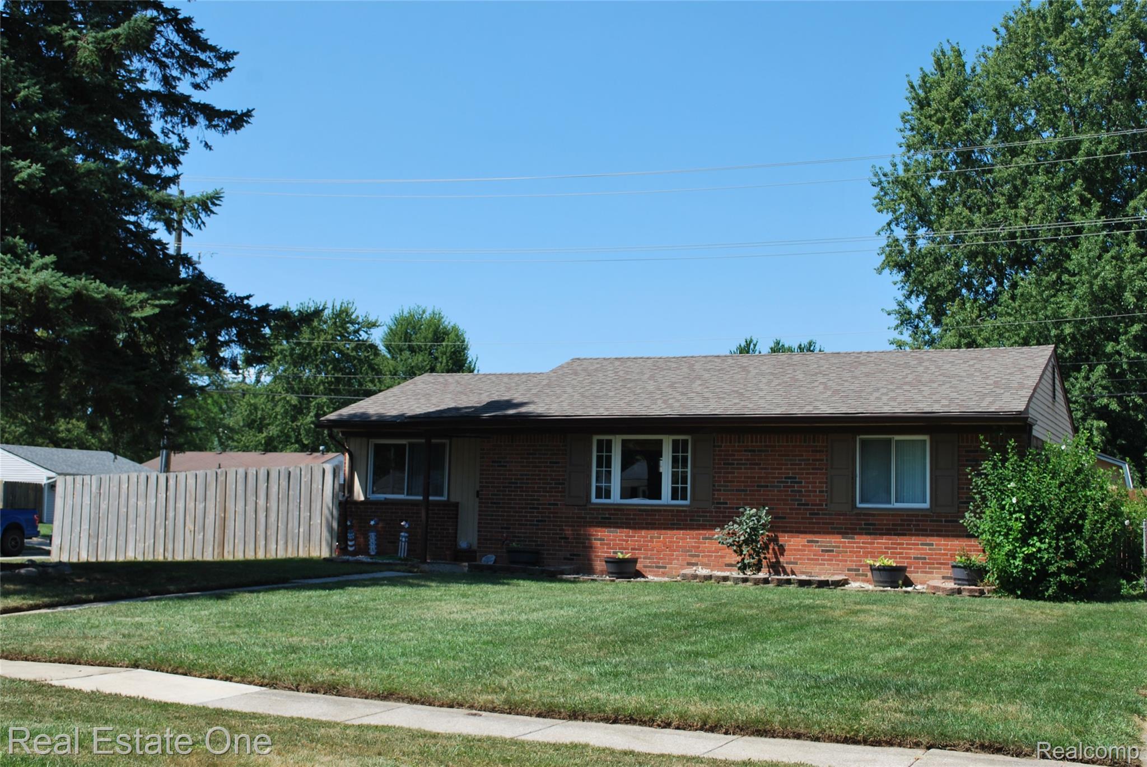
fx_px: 1387
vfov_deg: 30.9
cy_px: 384
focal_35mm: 44
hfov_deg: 44.9
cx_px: 574
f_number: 7.1
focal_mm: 29
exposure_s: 1/200
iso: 100
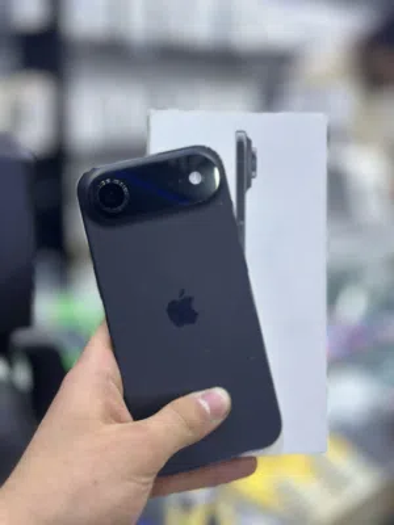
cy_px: 262
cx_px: 197
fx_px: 728
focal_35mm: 48
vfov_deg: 39.7
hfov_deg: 30.3
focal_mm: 6.86
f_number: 1.78
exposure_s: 1/100
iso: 80
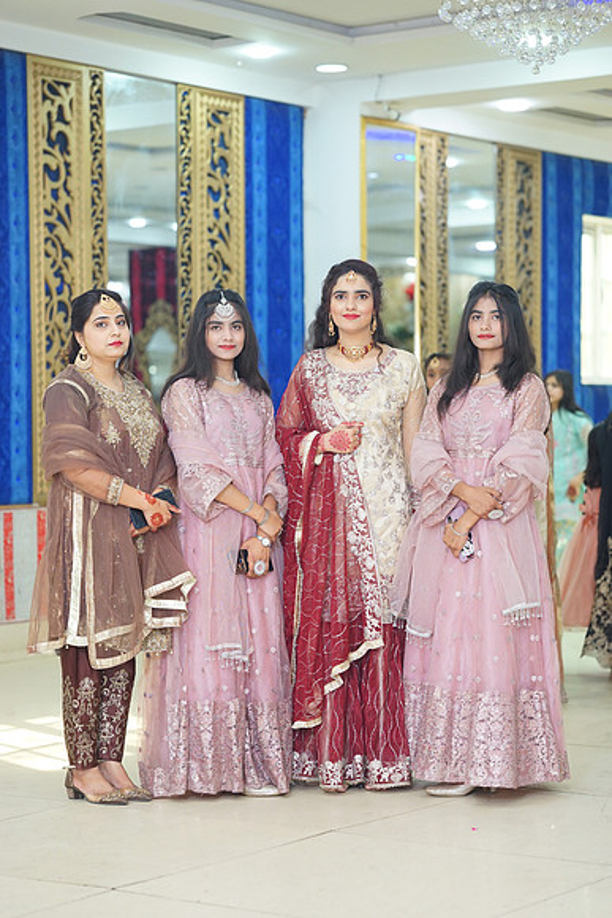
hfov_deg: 16.1
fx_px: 2166
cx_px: 306
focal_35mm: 85
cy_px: 459
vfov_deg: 23.9
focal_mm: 85
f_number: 2.8
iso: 640
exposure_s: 1/160
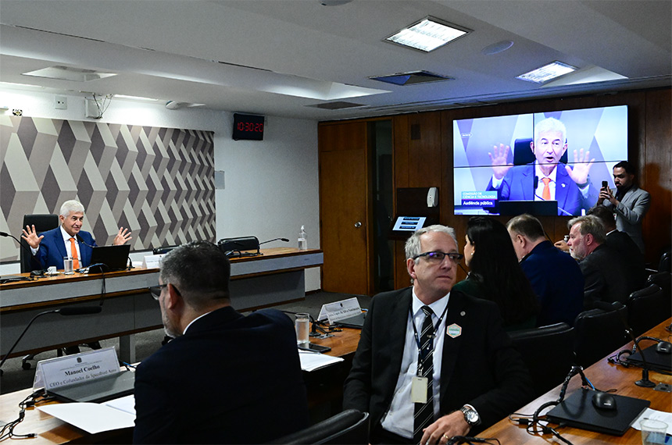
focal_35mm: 36
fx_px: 671
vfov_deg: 36.7
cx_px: 336
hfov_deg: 53.2
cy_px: 222
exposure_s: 1/200
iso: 5000
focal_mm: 24
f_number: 5
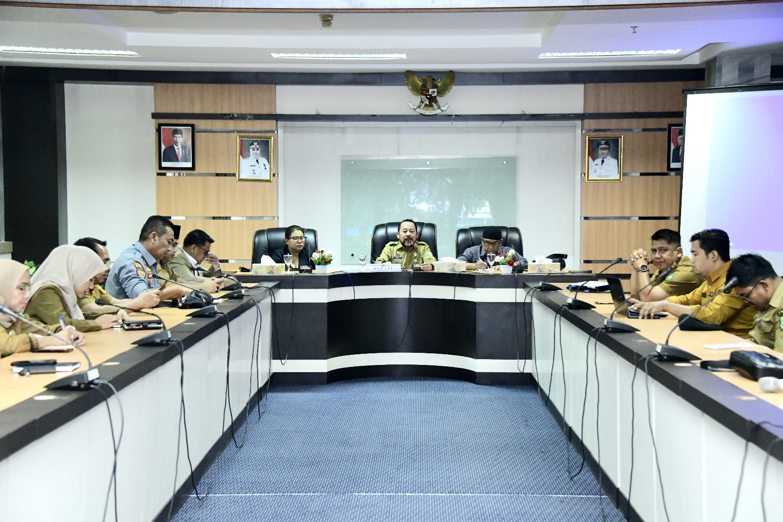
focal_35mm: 62
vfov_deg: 21.9
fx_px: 1348
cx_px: 392
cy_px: 261
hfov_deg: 32.4
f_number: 5
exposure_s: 1/200
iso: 6400
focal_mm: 62
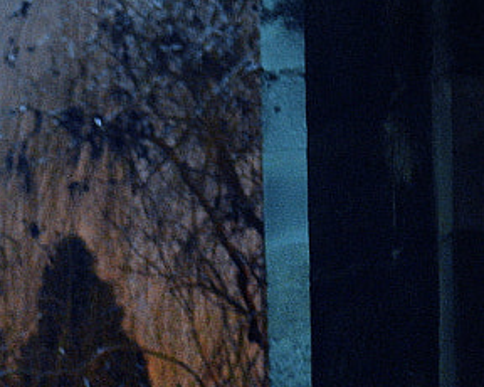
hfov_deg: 7.3
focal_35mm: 261
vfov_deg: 5.8
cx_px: -269
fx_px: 3736
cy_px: 772
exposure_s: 1/25
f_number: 1.8
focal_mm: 50
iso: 1000
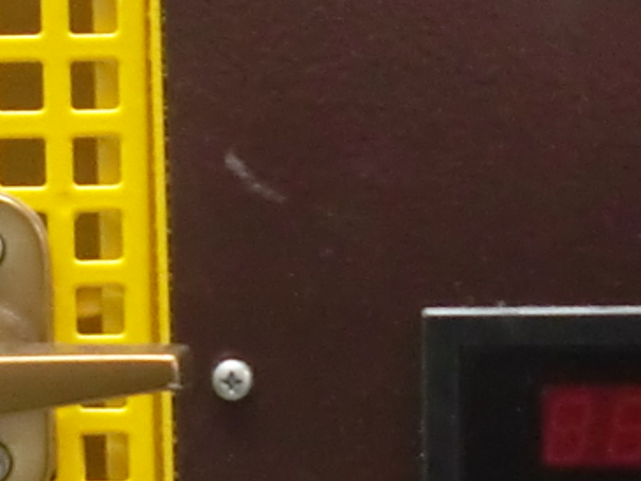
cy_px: 437
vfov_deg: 9.4
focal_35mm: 157
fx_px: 2908
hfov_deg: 12.6
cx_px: 330
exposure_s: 1/20
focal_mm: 4.9
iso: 400
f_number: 2.6
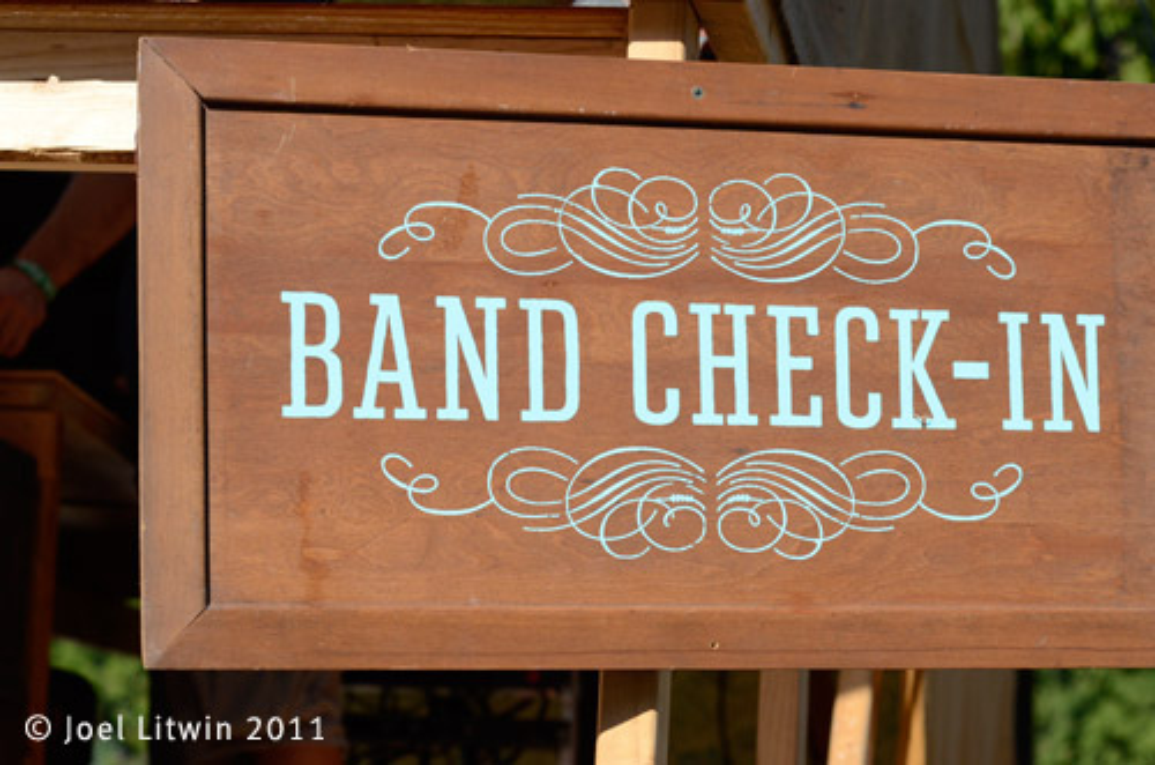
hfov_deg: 17.1
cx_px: 578
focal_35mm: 120
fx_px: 3841
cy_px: 382
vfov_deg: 11.4
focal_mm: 80
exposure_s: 1/1600
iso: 800
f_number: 8
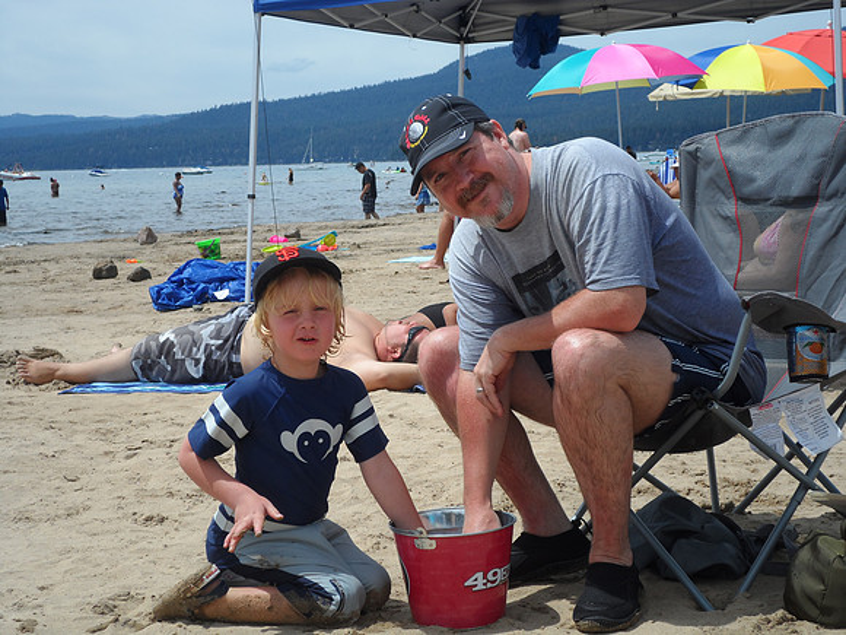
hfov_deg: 29.0
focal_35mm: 67
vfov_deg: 21.9
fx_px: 1637
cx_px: 423
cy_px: 318
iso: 80
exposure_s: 1/750
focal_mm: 12
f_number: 4.1
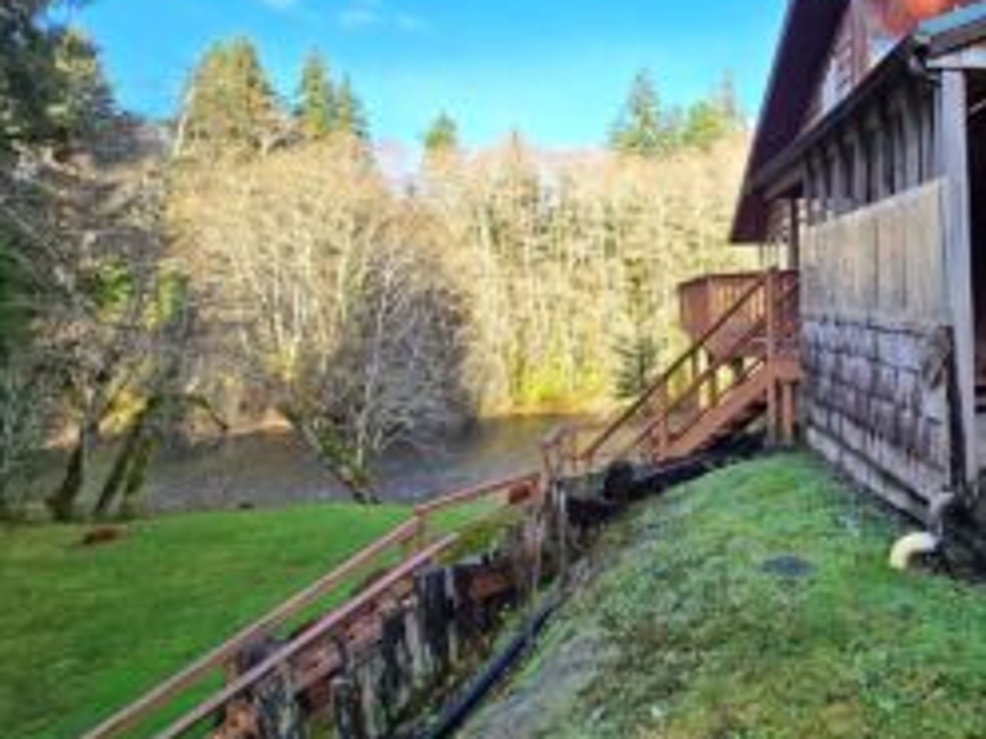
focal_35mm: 21
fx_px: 598
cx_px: 763
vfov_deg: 62.7
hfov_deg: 72.3
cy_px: 282
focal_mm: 2.2
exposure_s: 1/492
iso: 50
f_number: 2.2
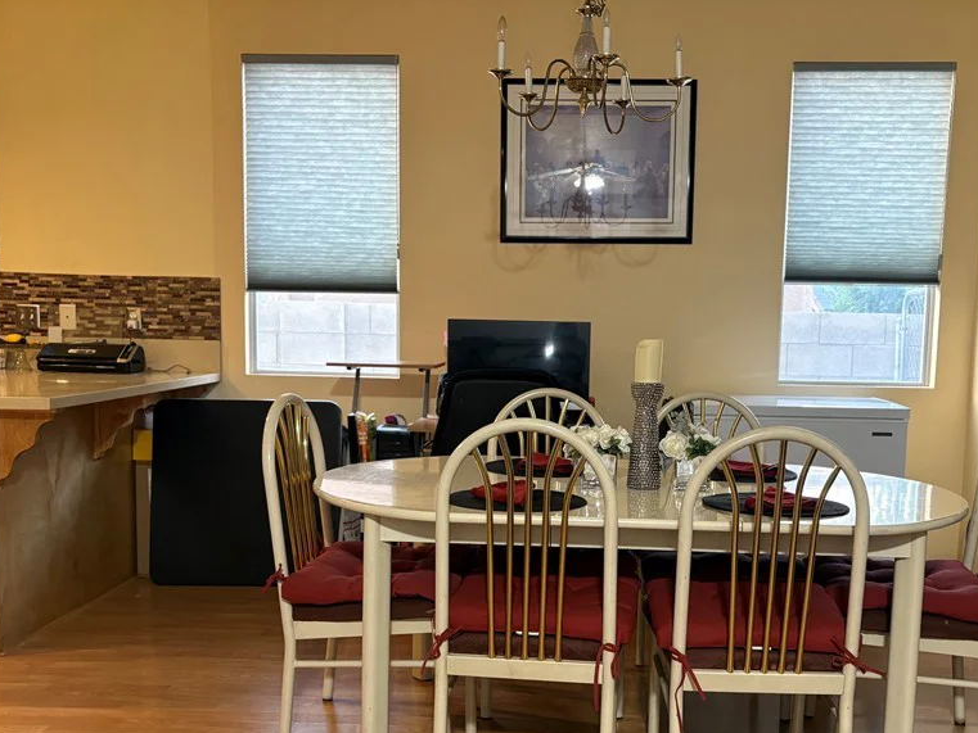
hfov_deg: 52.5
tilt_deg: -6.0
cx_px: 538
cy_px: 439
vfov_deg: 40.5
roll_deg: -1.3
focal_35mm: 35
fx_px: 989
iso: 200
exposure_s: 1/60
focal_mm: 5.96
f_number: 1.6
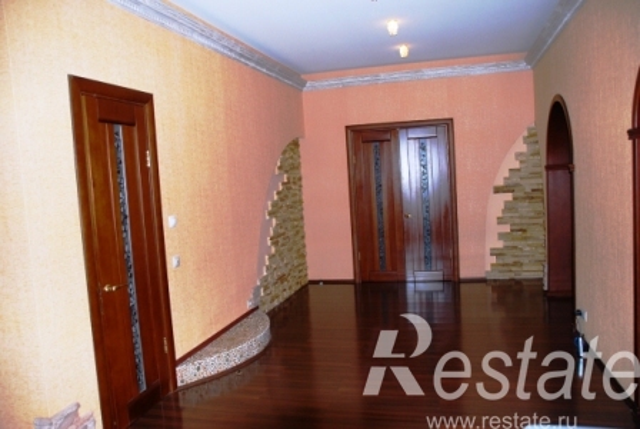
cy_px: 214
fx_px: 481
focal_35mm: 27
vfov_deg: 48.1
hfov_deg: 67.3
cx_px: 320
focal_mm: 18
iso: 200
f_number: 3.5
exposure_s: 1/60
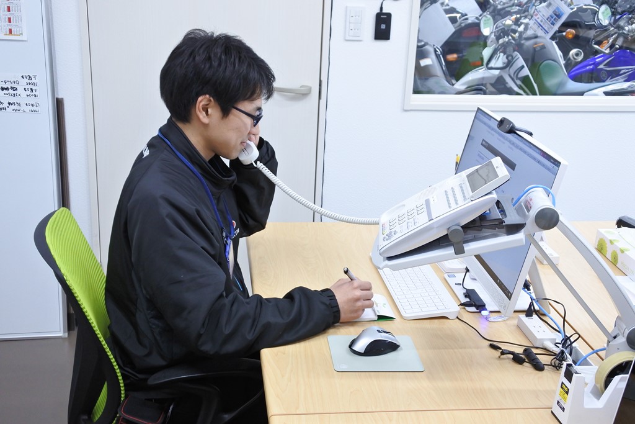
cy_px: 212
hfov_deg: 43.6
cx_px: 318
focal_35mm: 45
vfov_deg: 29.9
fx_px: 794
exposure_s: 1/60
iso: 1000
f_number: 4.5
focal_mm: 16.8
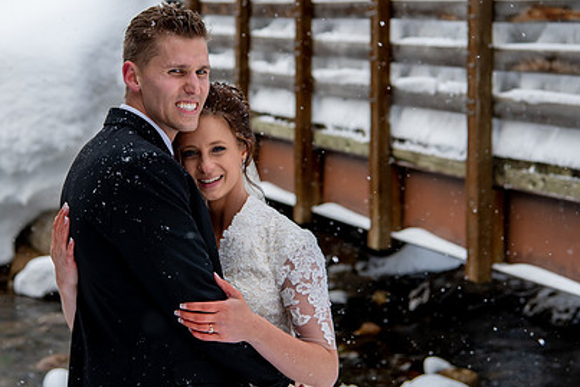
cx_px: 273
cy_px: 120
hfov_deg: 19.6
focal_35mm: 104
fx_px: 1676
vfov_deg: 13.2
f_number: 4.5
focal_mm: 66
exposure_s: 1/250
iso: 200
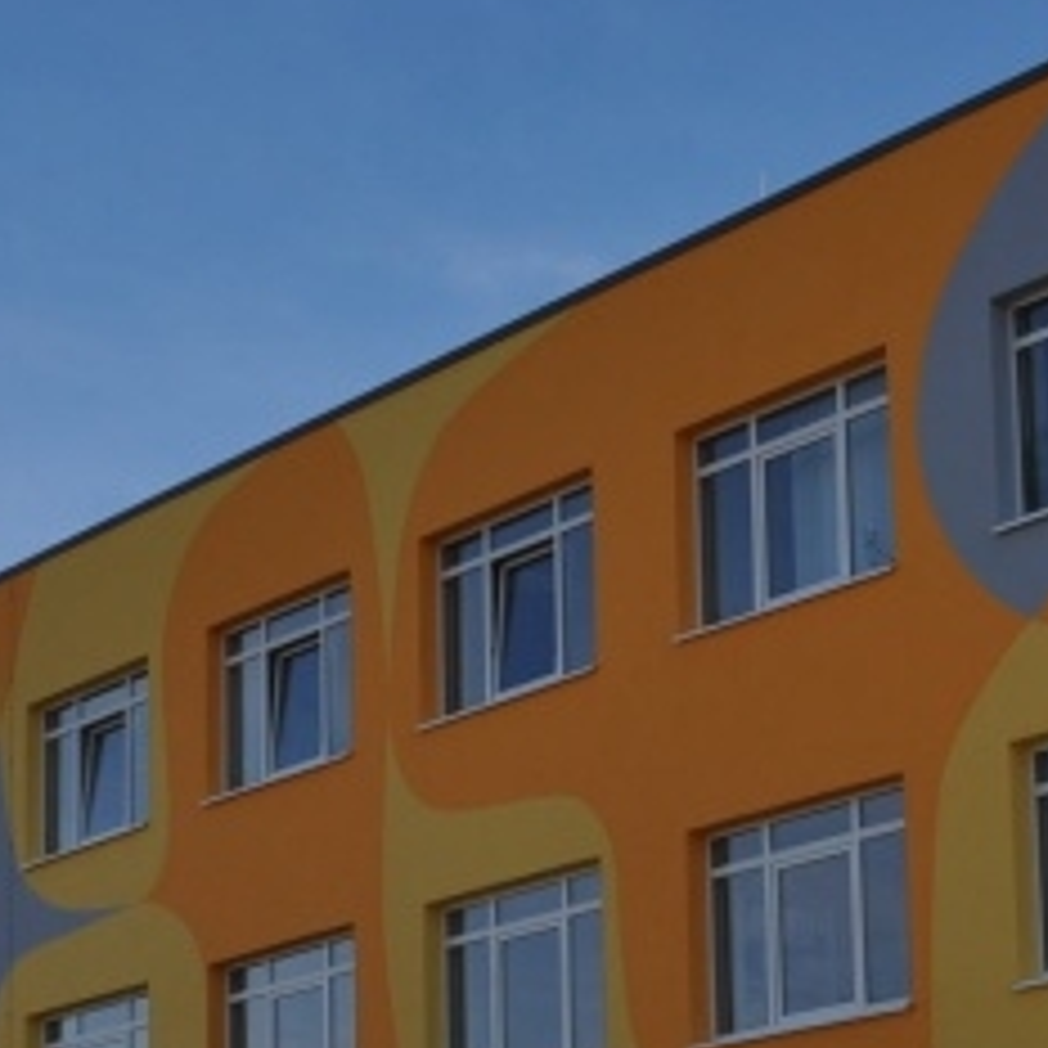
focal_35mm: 96
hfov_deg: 18.0
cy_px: 978
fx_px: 3288
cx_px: 760
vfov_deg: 17.8
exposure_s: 1/160
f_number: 13
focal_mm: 22
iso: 200
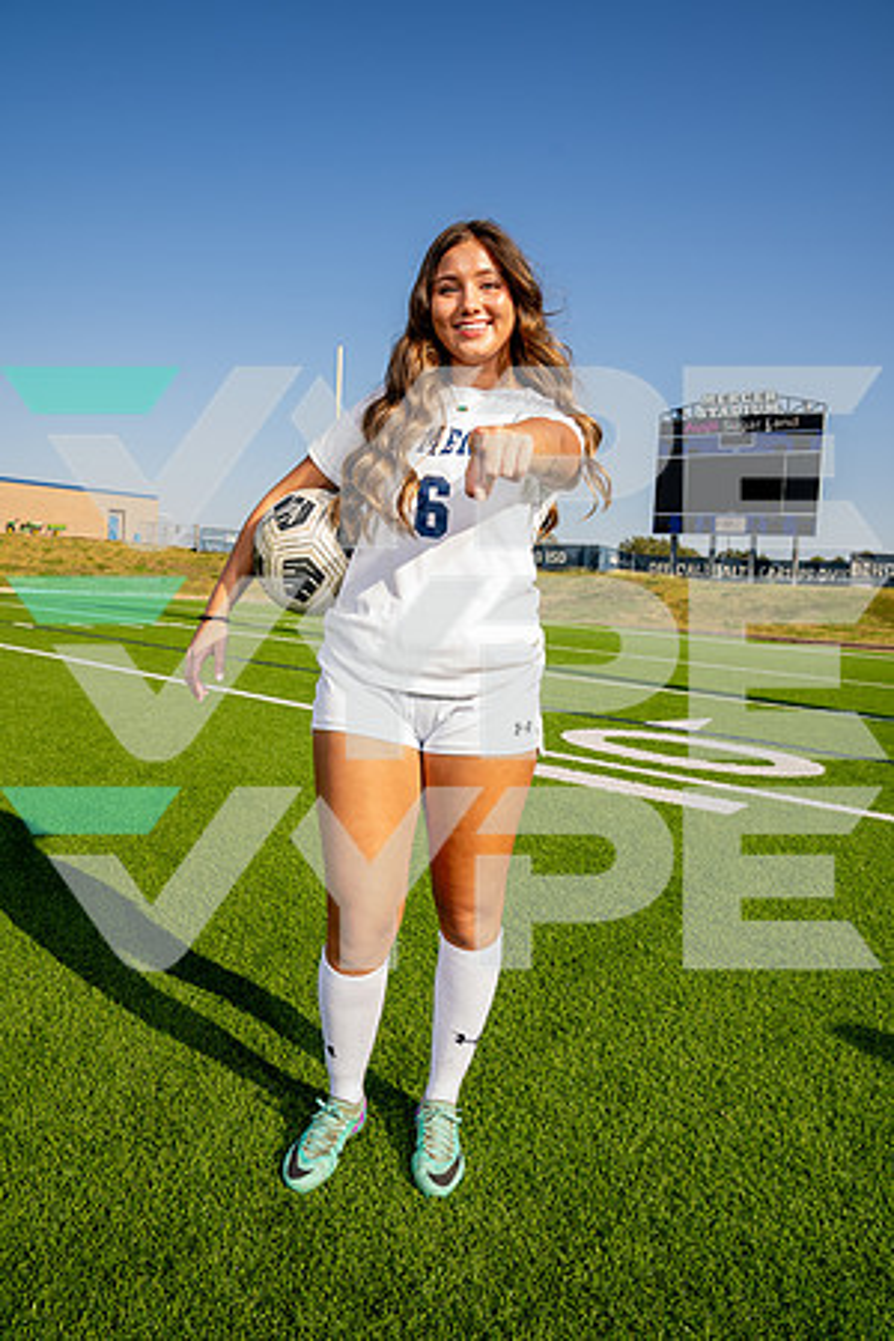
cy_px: 670
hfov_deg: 53.1
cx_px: 447
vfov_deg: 73.7
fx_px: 894
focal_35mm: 24
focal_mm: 24
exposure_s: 1/125
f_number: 7.1
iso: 50
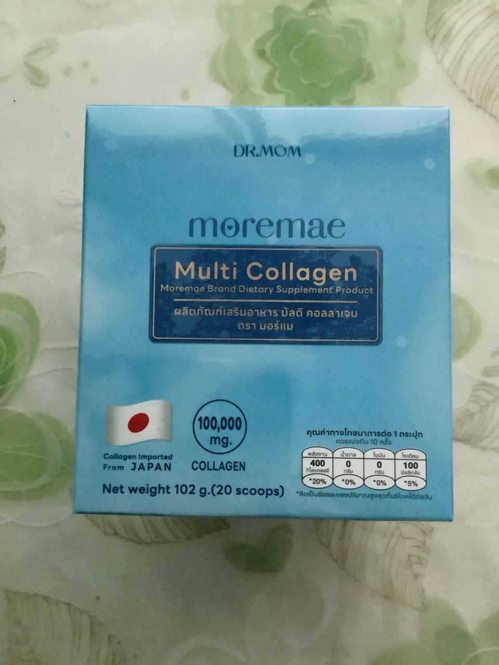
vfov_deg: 58.4
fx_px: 596
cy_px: 332
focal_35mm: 31
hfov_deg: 45.4
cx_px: 250
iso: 640
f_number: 2.4
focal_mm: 3.3
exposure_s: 1/30
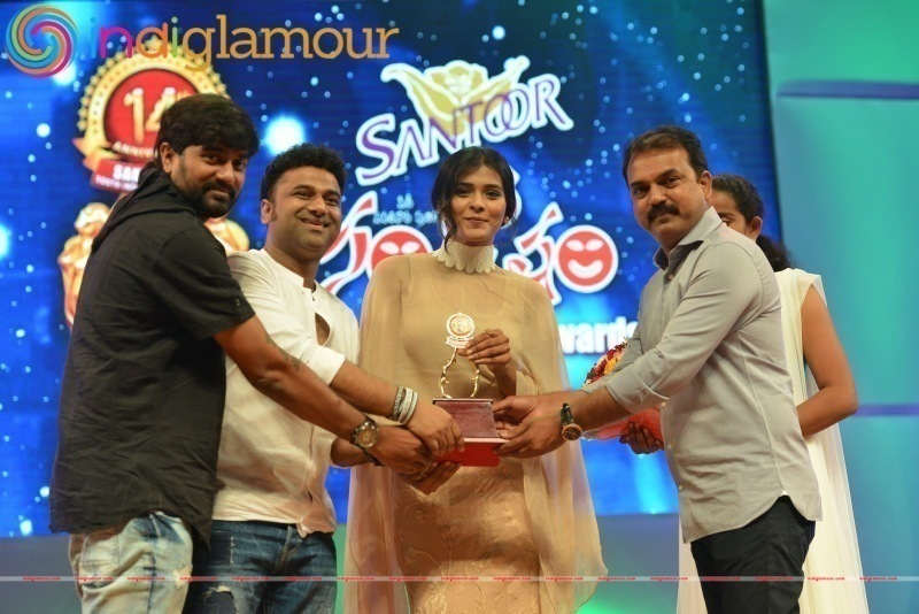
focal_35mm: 95
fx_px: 2426
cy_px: 307
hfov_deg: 21.5
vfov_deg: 14.4
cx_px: 460
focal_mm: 95
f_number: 4
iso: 1250
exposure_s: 1/200
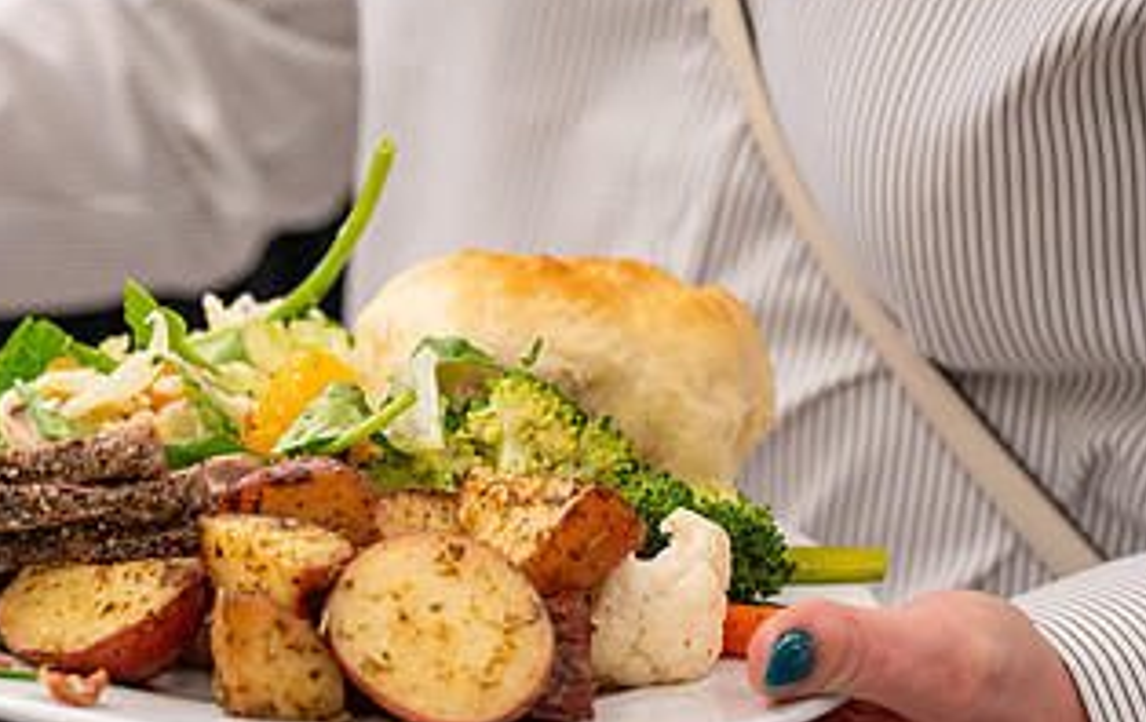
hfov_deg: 17.2
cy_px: 646
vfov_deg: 11.1
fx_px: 3695
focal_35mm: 118
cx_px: 4
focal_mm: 40
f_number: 2.8
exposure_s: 1/200
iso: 1000
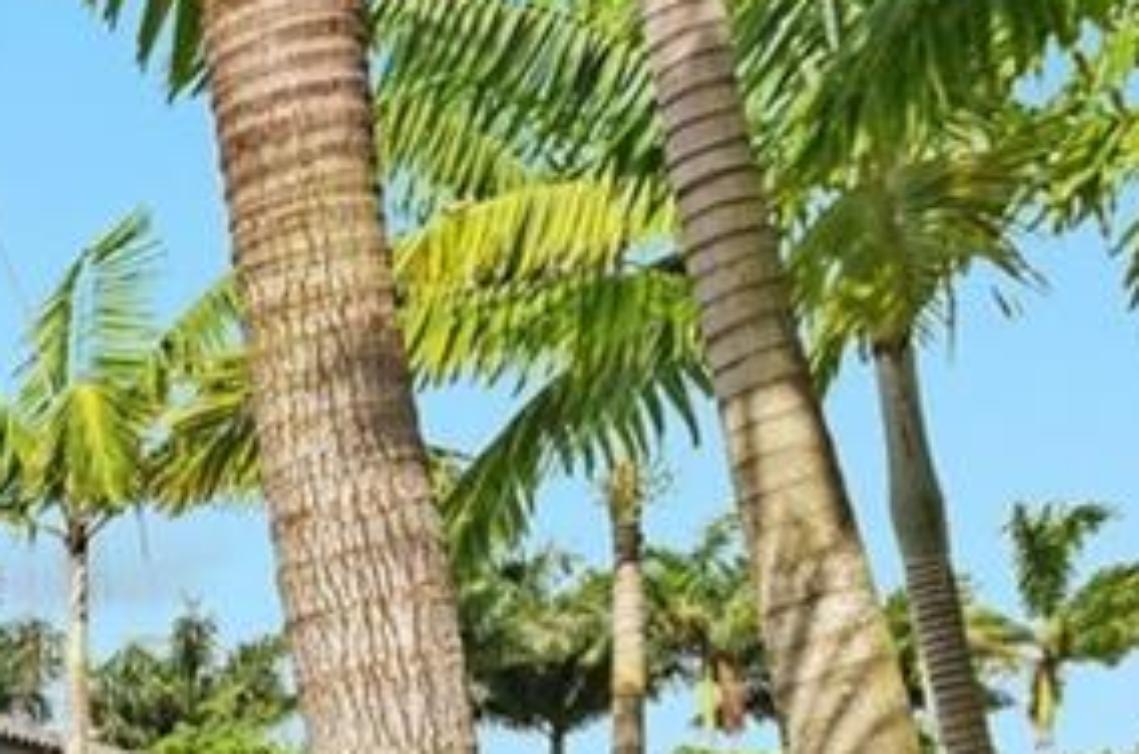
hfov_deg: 18.6
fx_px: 2494
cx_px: -1019
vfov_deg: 15.9
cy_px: 1113
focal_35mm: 79
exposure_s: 1/100
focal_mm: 14
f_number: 8
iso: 200
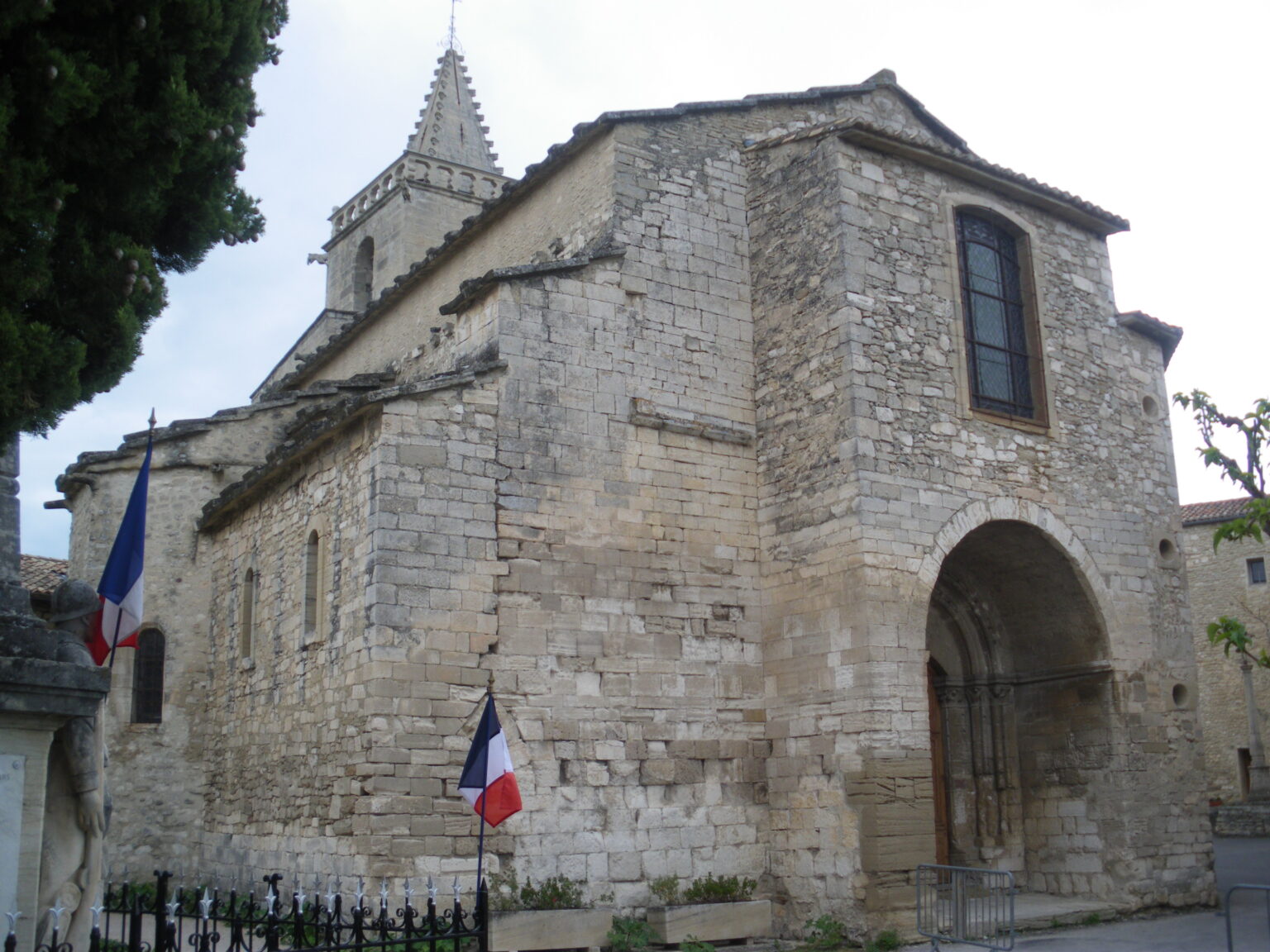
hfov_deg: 51.4
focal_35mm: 36
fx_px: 1321
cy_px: 476
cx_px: 635
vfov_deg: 39.7
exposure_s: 1/80
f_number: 3.5
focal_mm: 6.3
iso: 64
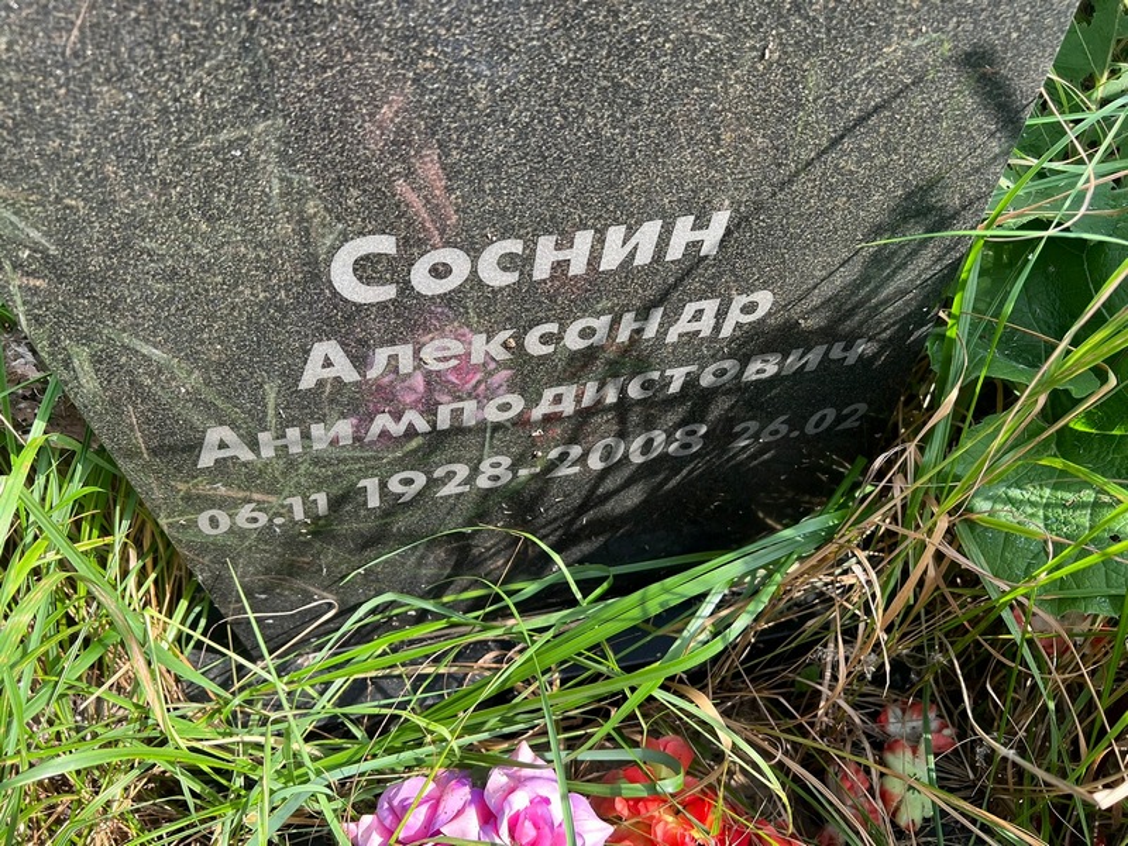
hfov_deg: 67.3
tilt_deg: -51.1
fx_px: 847
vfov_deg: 53.1
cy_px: 423
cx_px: 564
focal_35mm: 26
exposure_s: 1/528
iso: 50
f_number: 1.5
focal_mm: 5.7
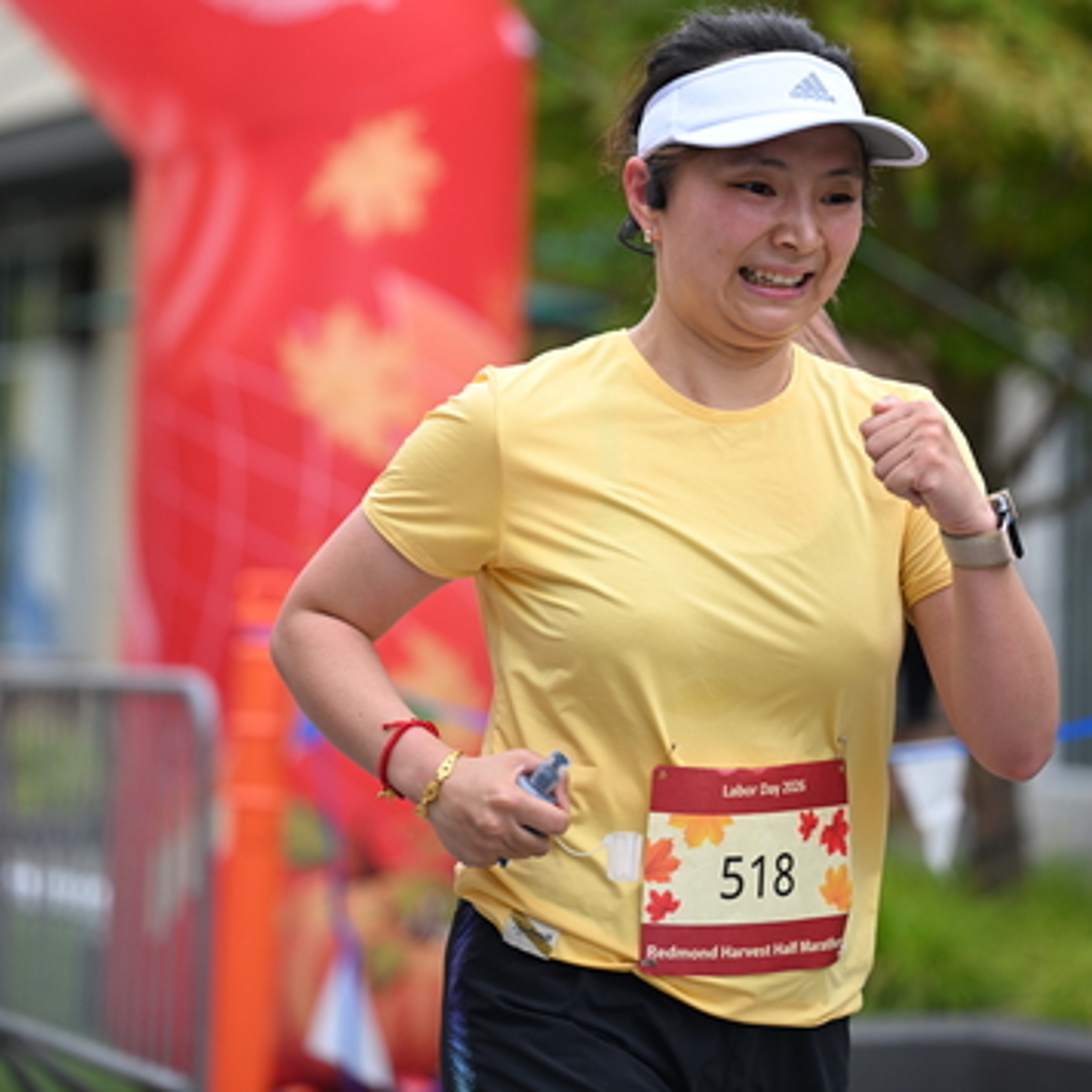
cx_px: 557
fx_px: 4783
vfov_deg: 13.0
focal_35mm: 134
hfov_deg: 13.0
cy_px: 325
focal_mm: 102
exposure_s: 1/2000
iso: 640
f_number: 2.8
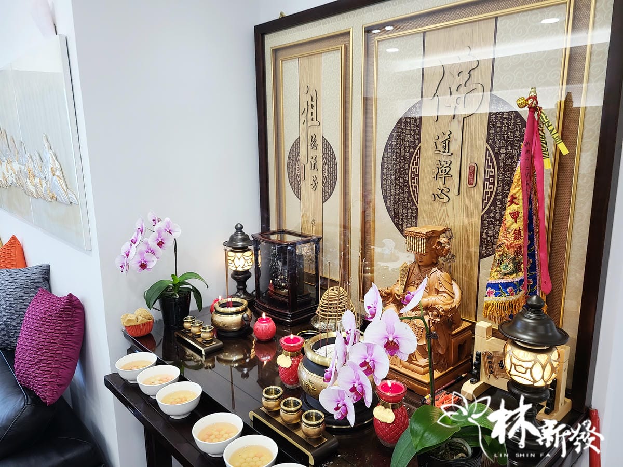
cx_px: 312
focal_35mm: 26
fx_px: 468
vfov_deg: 53.1
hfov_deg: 67.3
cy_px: 234
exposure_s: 1/60
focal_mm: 5.4
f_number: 1.8
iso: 50
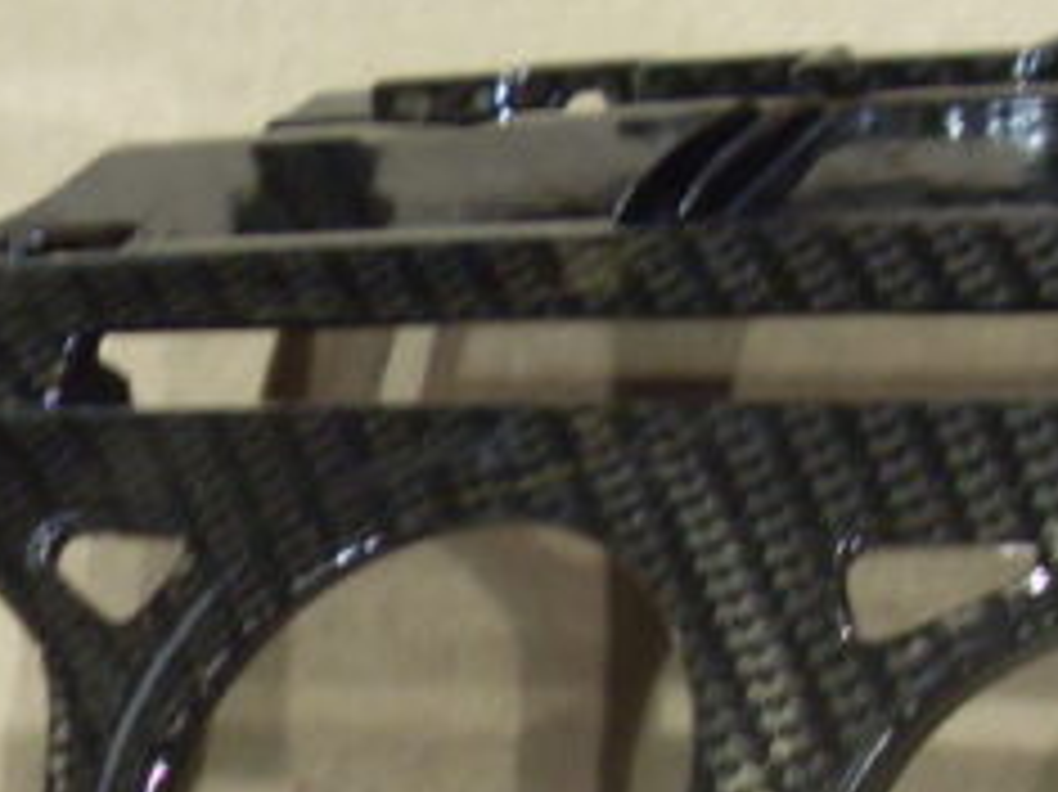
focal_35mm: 119
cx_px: 1035
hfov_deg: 16.3
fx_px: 3635
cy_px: 1040
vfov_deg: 12.1
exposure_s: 1/15
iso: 200
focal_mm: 6.3
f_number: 2.8
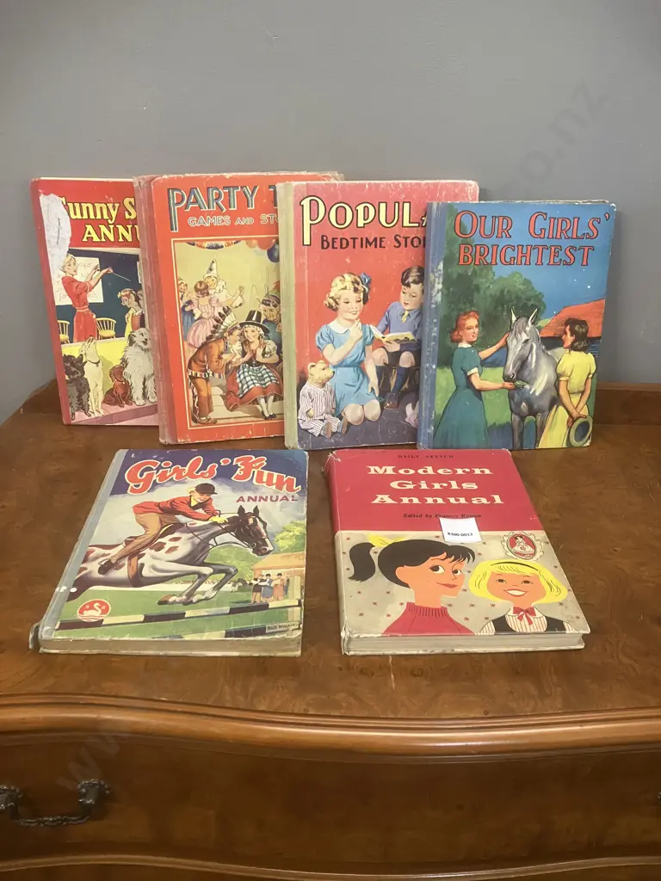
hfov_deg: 49.7
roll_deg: -3.3
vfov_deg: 63.4
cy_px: 440
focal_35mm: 28
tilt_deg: -30.5
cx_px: 330
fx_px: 713
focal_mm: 3.99
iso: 200
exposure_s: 1/50
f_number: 1.8
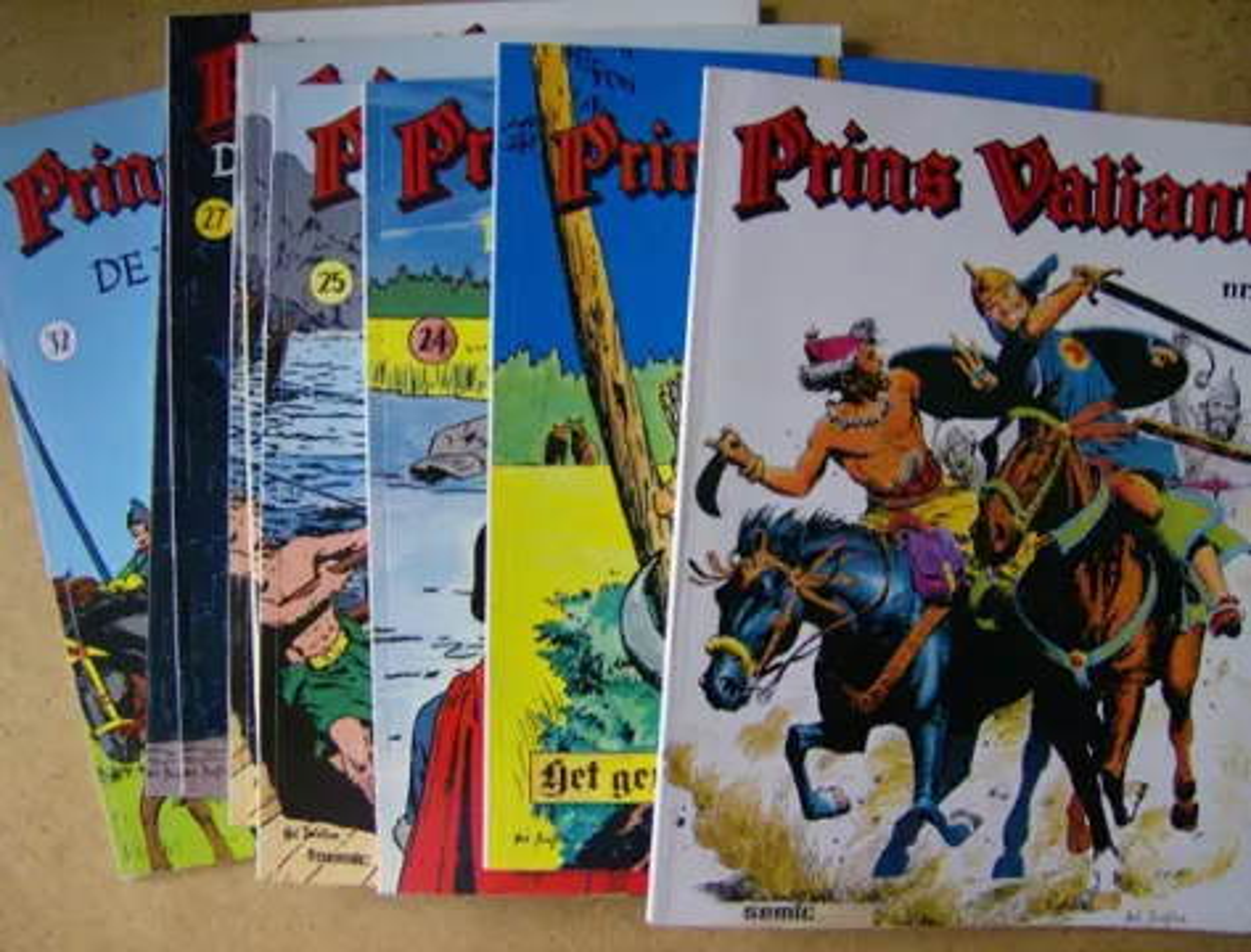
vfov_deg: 40.0
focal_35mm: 36
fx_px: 1308
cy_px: 476
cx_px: 626
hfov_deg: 51.1
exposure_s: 1/41.5
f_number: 2.8
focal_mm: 6
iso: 200
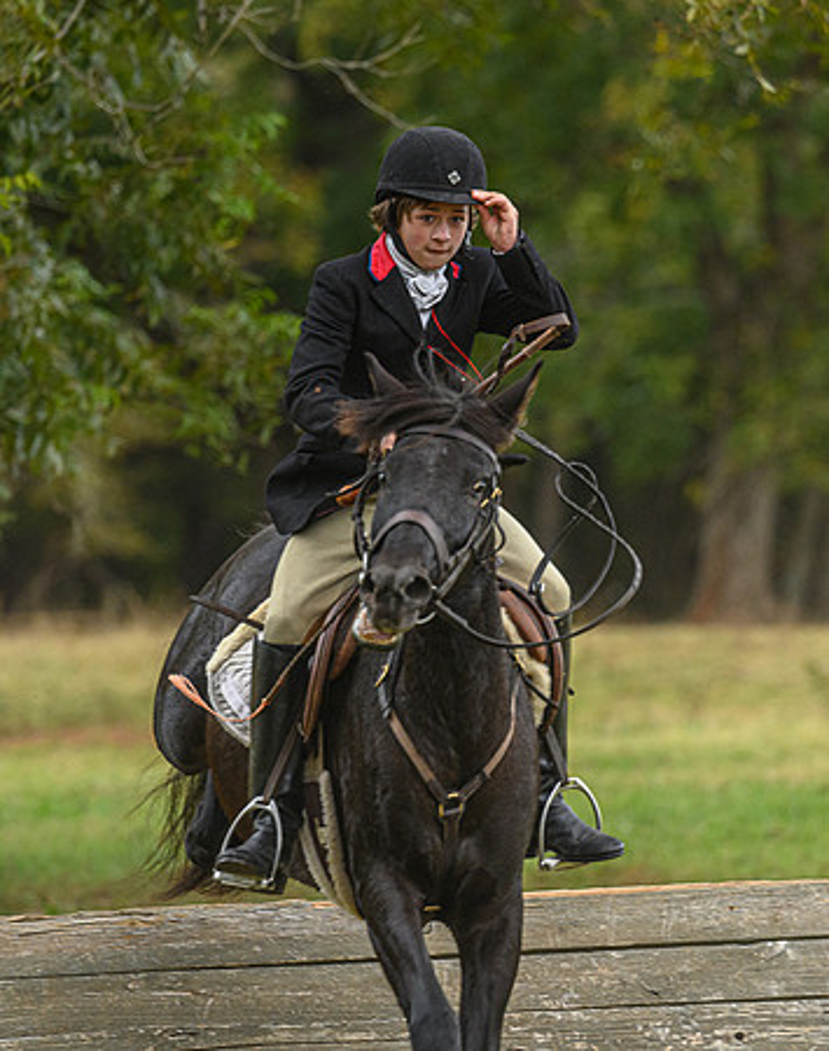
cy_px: 434
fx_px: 9758
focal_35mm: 315
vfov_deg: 6.2
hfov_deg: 4.9
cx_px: 524
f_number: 3.5
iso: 800
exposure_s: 1/640
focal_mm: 190
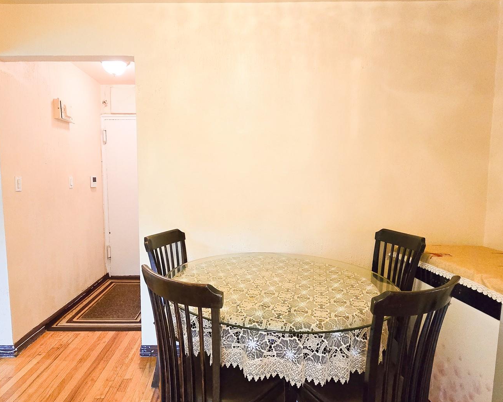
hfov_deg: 80.2
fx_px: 298
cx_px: 227
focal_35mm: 20
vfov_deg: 68.1
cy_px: 209
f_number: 2.2
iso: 640
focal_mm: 2.2
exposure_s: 1/60
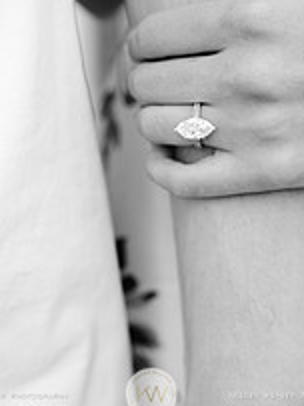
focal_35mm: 114
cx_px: 152
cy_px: 234
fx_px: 1336
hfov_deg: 13.0
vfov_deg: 17.3
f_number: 2.8
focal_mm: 53.4
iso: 250
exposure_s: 1/250
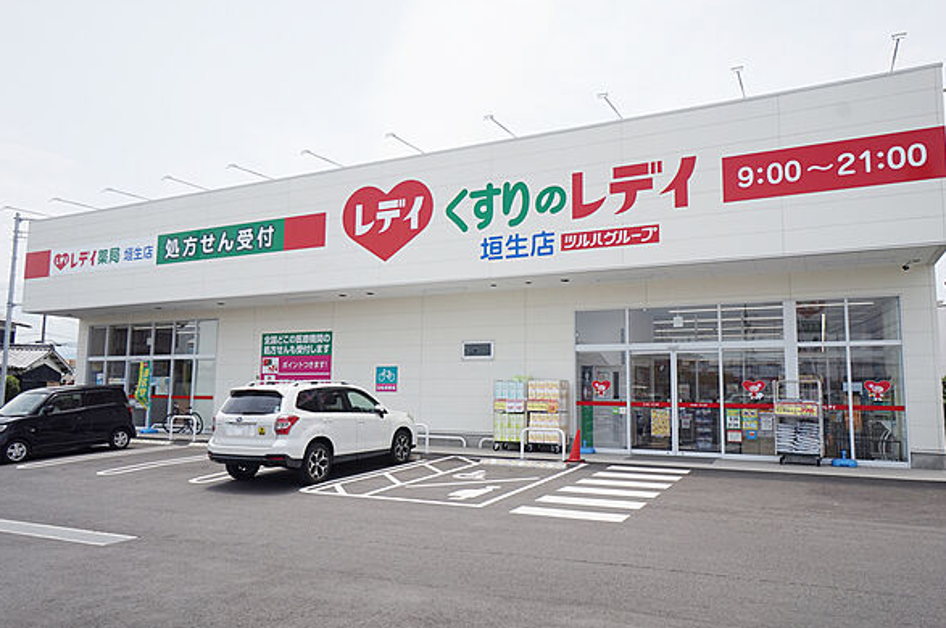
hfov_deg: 72.5
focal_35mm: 25
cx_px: 496
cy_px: 321
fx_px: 644
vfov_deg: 52.0
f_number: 9
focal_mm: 15
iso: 100
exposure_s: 1/250
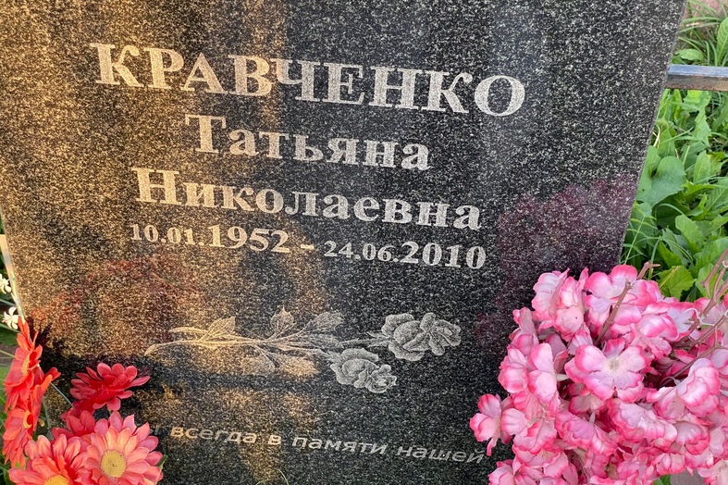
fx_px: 1112
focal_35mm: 55
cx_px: 363
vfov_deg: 24.6
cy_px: 210
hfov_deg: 36.3
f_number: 2
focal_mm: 6
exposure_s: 1/122
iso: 64
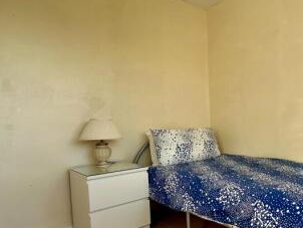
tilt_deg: -3.1
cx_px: 276
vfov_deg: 51.2
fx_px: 237
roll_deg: +1.4
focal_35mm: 27
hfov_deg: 55.9
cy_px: 134
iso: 40
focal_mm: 2.22
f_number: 2.2
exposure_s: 1/277
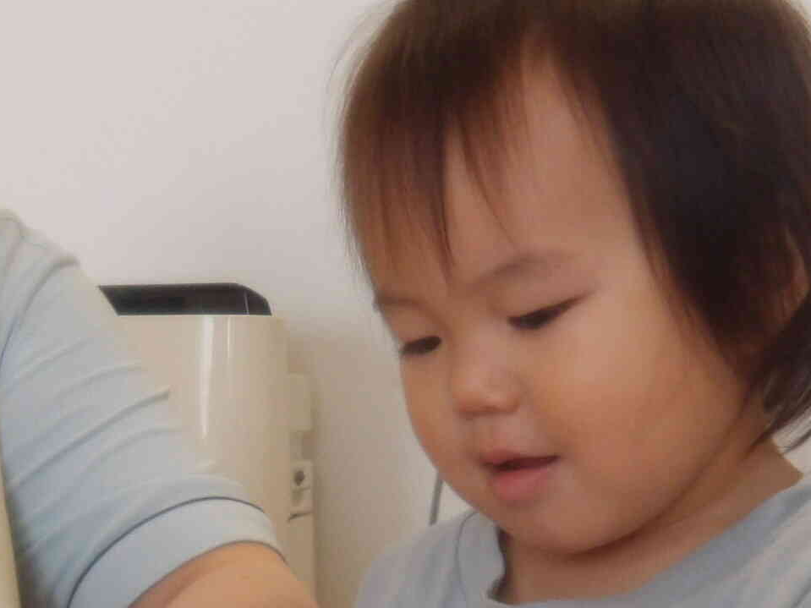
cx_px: 195
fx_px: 1710
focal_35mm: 73
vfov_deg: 19.9
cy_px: 517
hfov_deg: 26.3
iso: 266
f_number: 3
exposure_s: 1/200
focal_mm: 4.9
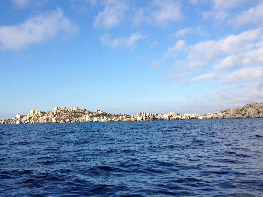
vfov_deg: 34.3
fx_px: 319
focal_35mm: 42
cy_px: 109
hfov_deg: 44.6
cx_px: 110
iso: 64
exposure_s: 1/1453
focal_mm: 4.28
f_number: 2.4
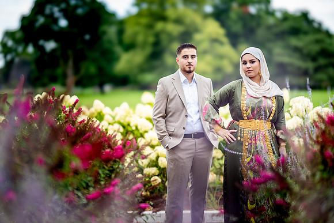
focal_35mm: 85
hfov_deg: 23.9
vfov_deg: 16.1
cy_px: 112
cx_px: 167
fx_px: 789
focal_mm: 85
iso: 100
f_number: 1.4
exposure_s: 1/1250
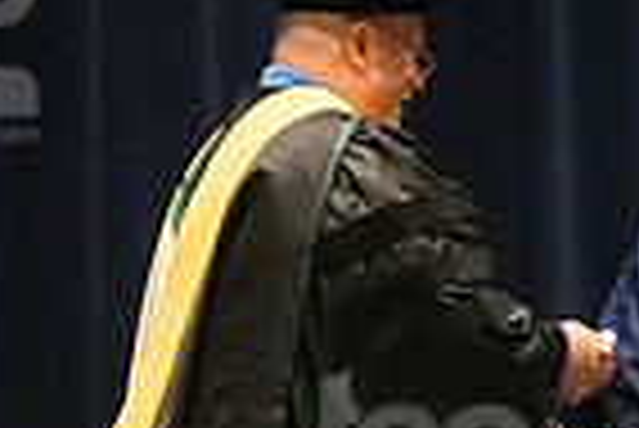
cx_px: 425
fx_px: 11336
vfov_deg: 2.2
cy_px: 500
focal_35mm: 638
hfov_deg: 3.2
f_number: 4.5
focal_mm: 135
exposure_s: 1/250
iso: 8000
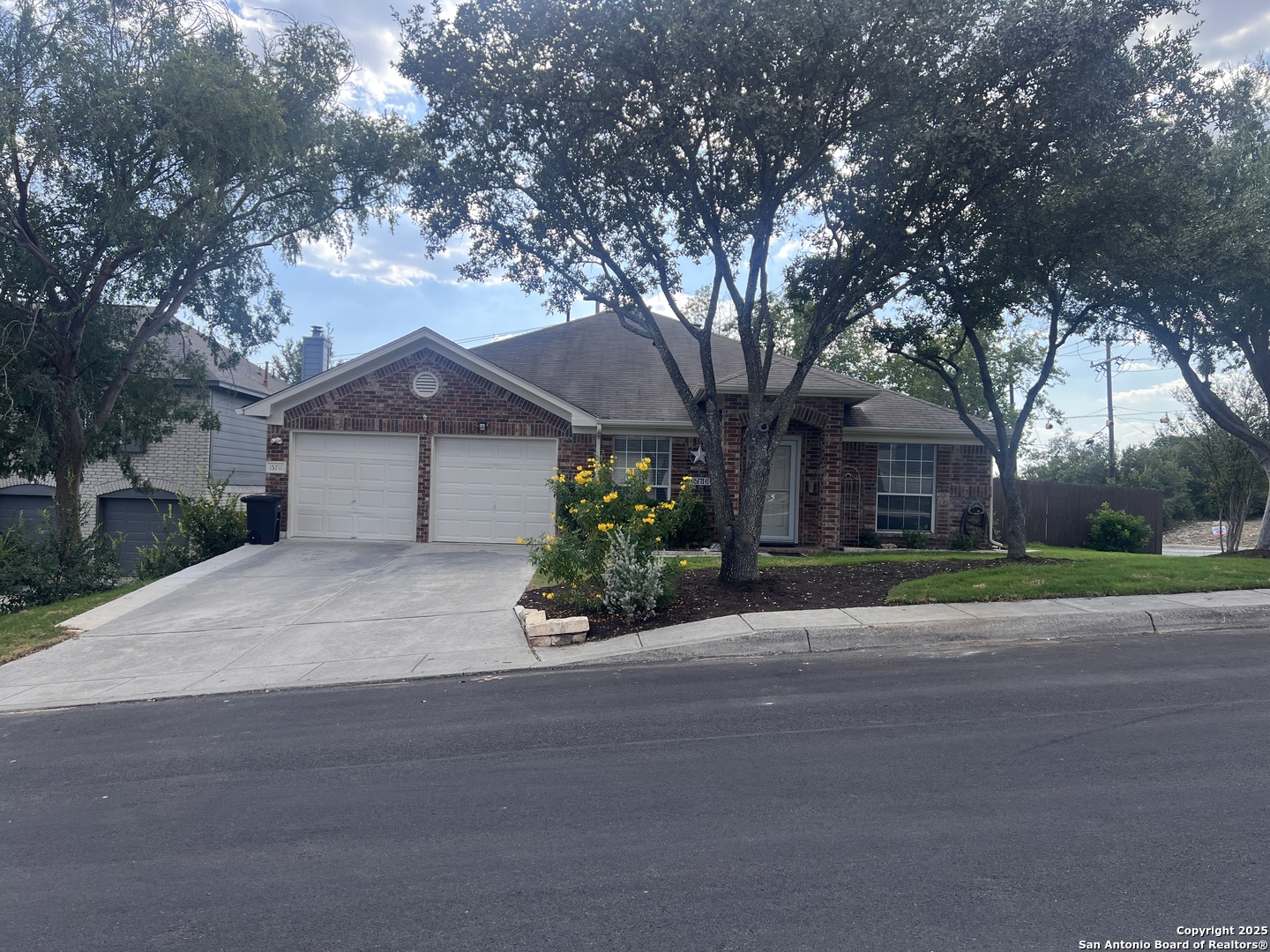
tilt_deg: +0.7
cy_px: 476
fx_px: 954
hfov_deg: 67.3
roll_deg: -2.1
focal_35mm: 26
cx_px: 635
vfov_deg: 53.1
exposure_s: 1/1449
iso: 50
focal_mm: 5.7
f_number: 1.5
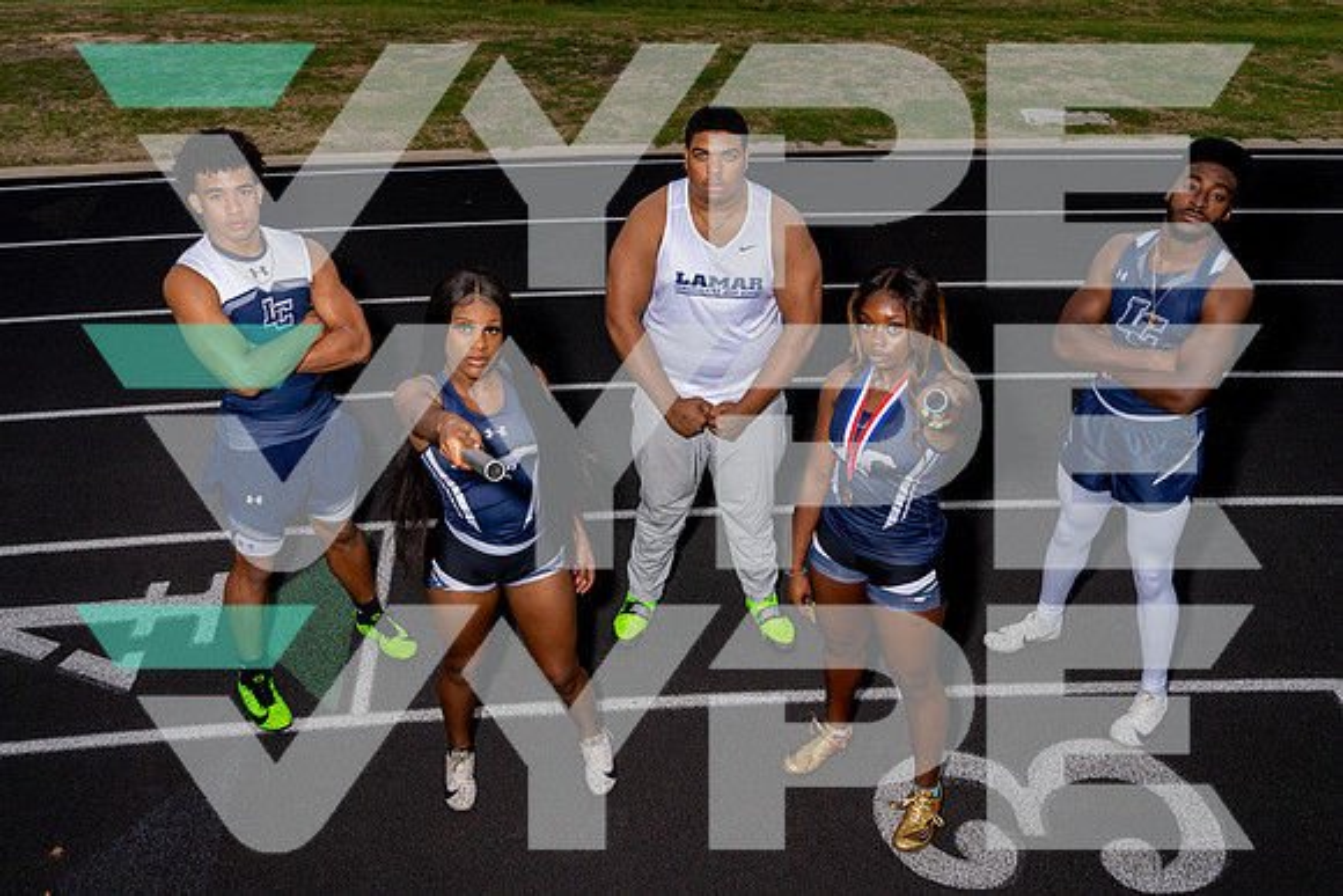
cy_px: 448
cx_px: 672
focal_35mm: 32
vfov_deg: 41.1
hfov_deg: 58.7
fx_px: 1194
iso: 400
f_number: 9
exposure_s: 1/200
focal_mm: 32
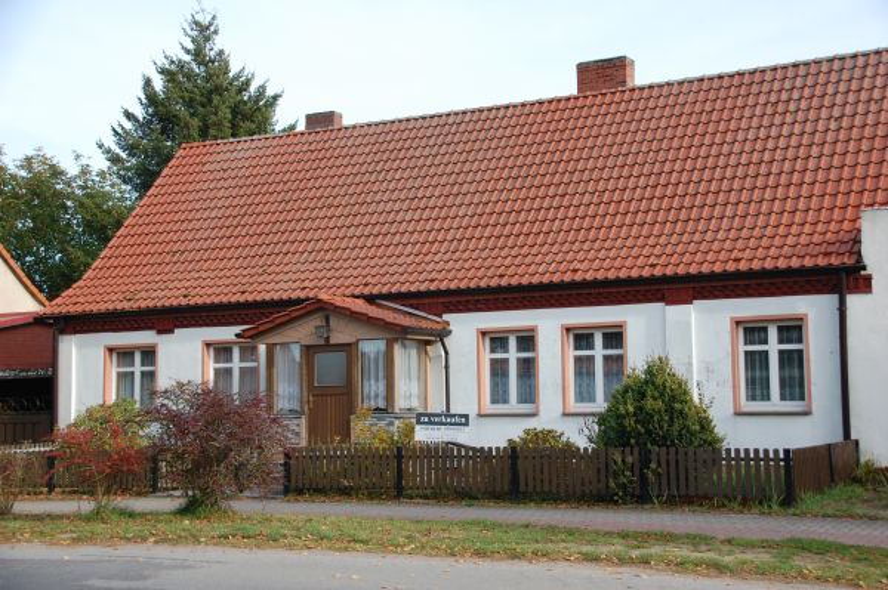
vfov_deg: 23.7
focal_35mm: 57
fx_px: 1405
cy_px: 295
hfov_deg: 35.1
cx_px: 444
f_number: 7.1
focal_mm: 38
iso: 200
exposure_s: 1/200
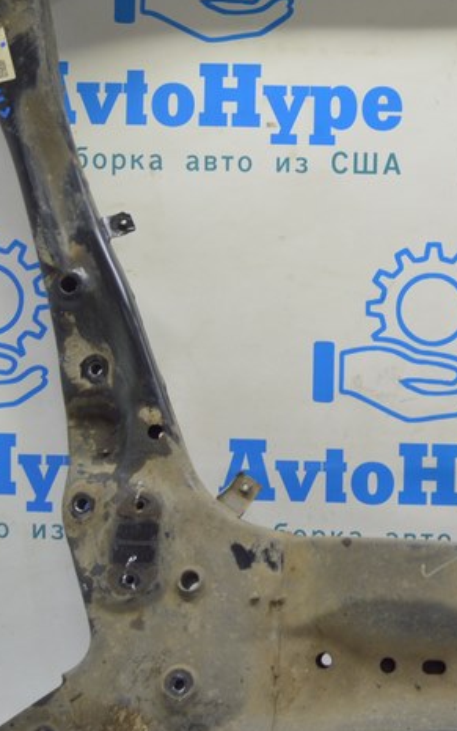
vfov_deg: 27.8
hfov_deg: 17.2
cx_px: 466
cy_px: 318
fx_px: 1473
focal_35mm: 74
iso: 400
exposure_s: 1/20
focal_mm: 22
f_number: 5.6
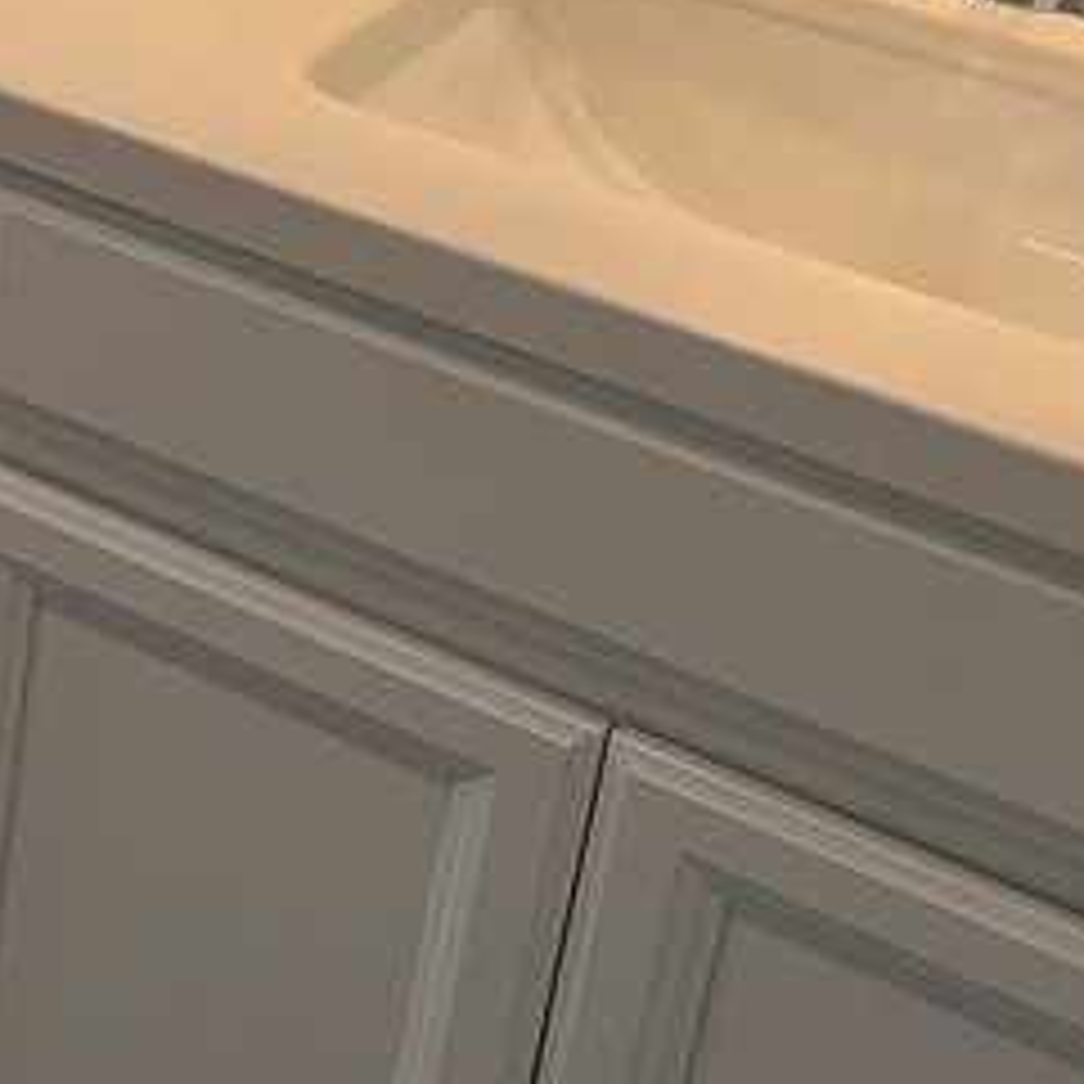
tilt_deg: -22.6
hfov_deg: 16.2
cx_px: -873
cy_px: -171
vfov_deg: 18.4
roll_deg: -0.8
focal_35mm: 90
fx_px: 3189
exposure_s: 1/237
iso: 125
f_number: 1.78
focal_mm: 6.76
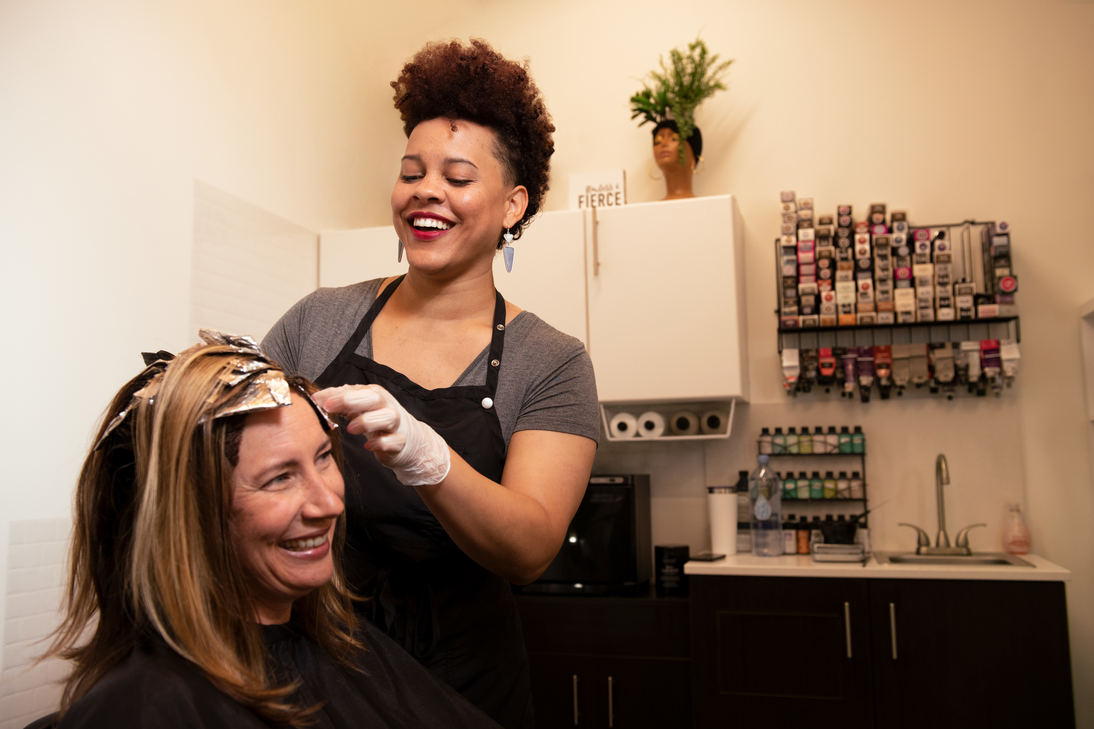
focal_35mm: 32
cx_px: 547
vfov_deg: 41.1
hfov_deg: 58.7
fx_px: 972
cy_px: 364
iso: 500
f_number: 4
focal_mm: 32
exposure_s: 1/160
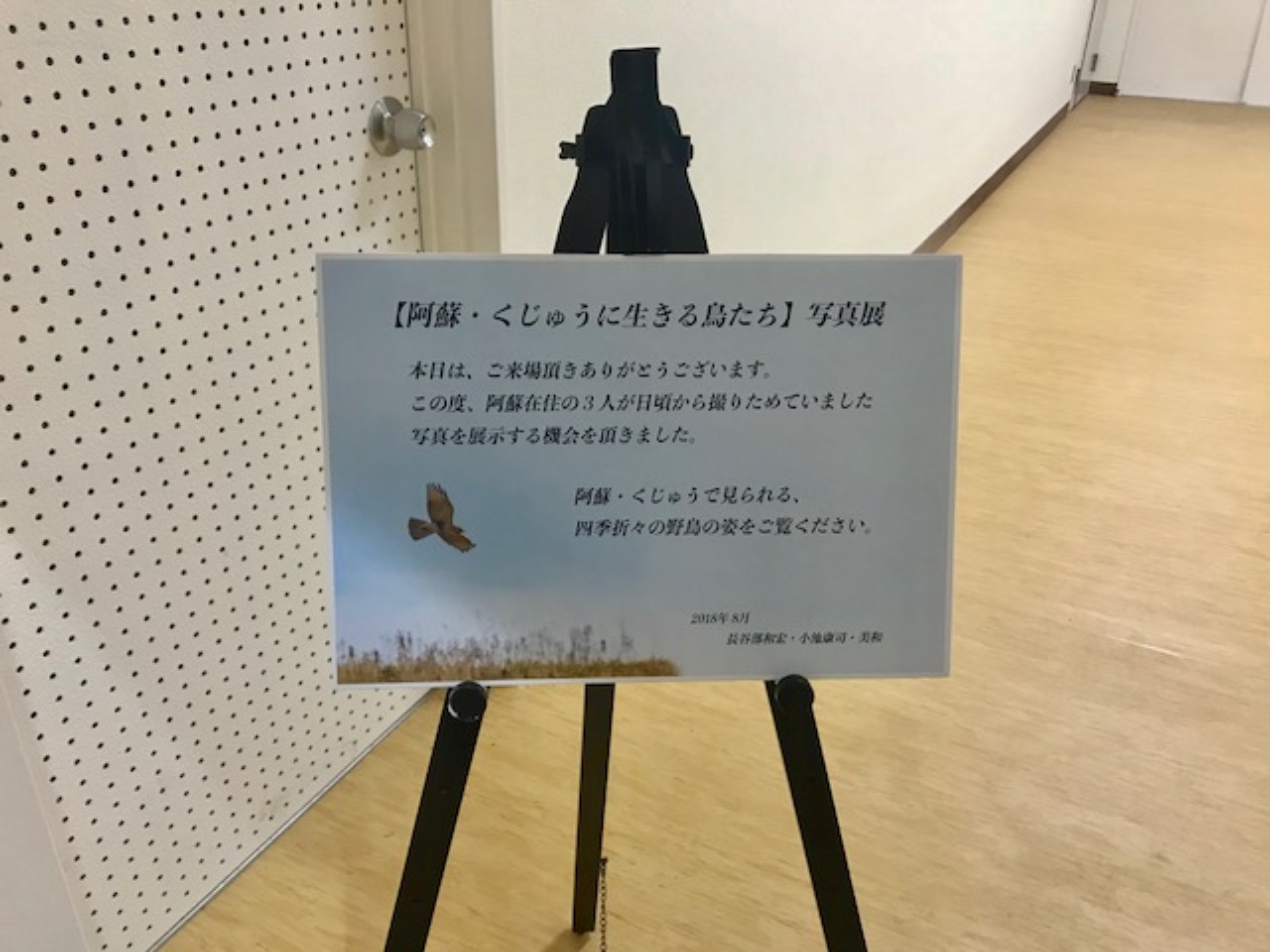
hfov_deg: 63.4
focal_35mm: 28
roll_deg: +0.3
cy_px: 476
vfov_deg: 49.7
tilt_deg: -27.2
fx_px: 1027
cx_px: 635
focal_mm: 3.99
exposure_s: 1/30
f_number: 1.8
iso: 25
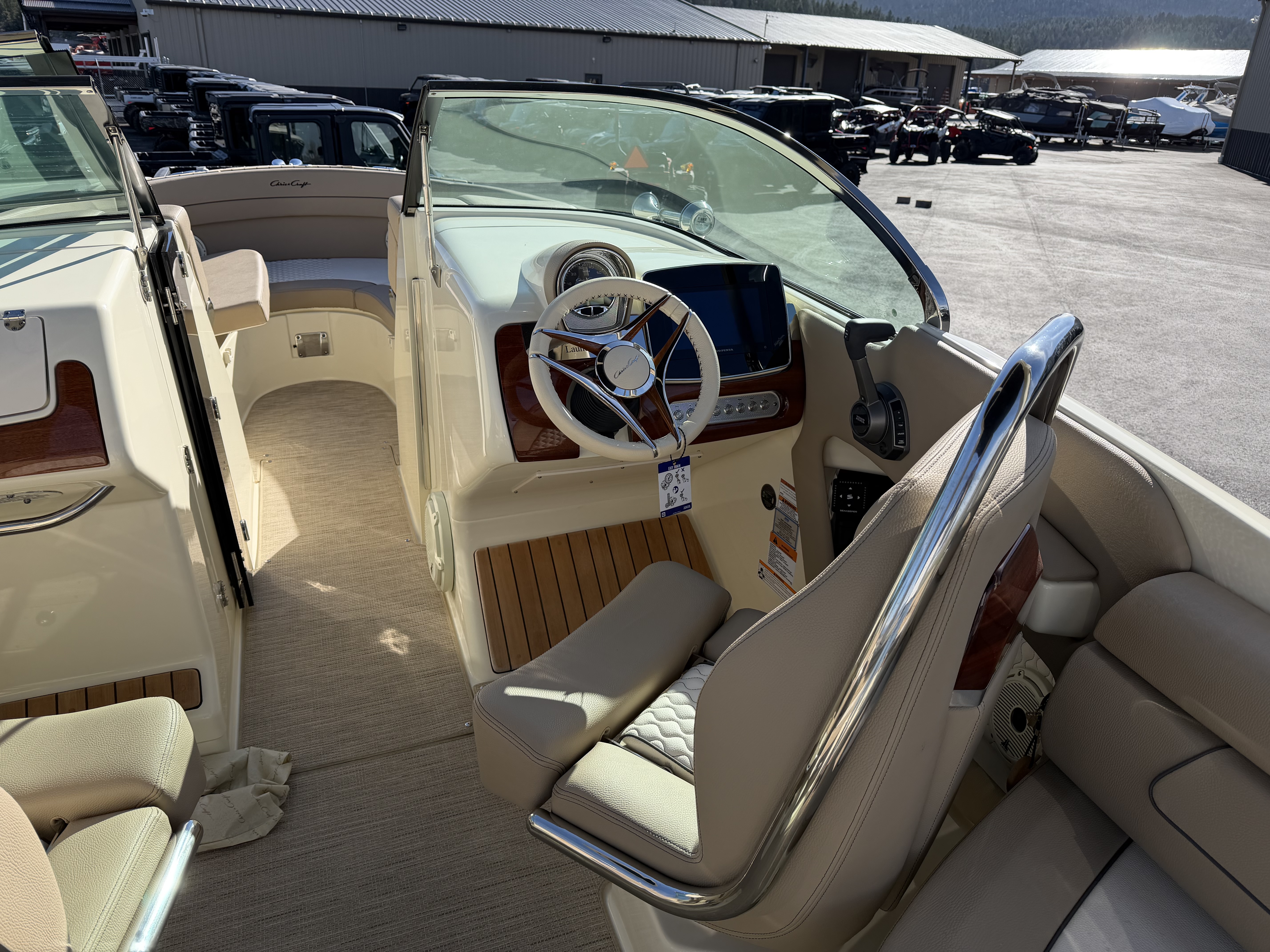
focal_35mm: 24
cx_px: 635
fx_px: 881
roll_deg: -2.0
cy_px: 476
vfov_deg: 56.8
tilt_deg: -23.9
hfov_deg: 71.6
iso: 80
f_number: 1.78
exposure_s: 1/3145
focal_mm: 6.76
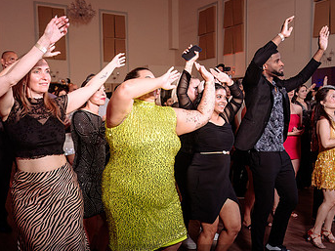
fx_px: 377
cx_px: 155
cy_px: 143
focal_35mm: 39
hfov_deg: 47.8
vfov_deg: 36.7
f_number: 2.8
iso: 500
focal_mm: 24
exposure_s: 1/160
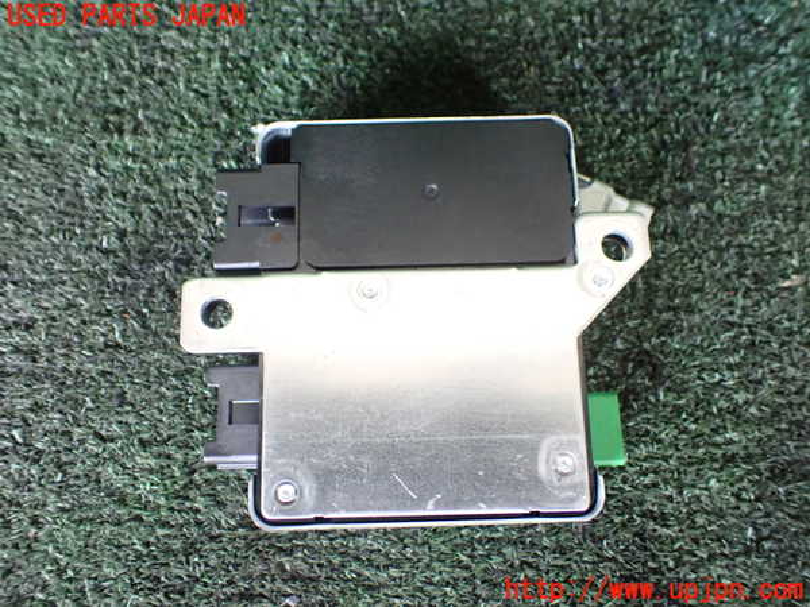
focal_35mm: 30
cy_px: 304
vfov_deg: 46.8
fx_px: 702
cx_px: 405
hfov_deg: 60.0
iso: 800
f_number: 2.3
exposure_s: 1/30
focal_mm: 5.4
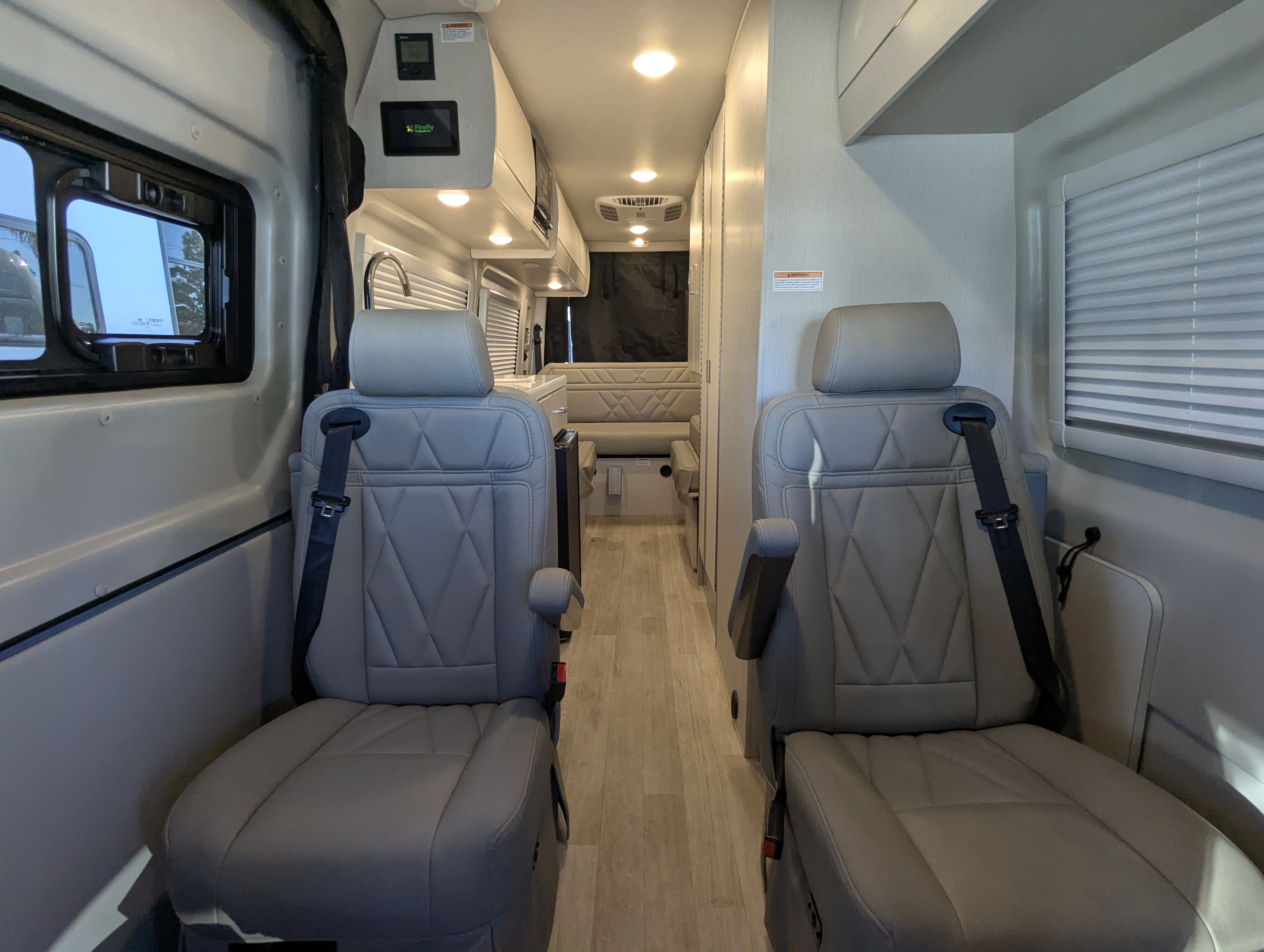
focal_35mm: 16
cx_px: 632
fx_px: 585
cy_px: 476
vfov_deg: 78.2
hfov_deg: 94.4
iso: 186
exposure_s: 1/120
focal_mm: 2.35
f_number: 2.2
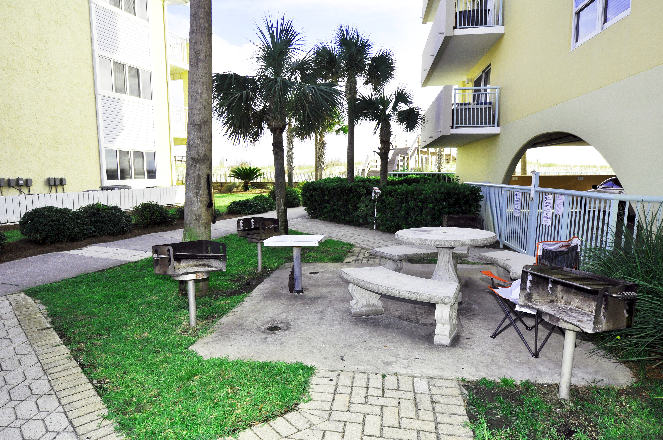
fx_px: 414
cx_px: 332
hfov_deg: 77.4
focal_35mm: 22
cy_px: 220
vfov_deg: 56.0
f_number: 8
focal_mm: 15
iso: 200
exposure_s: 1/200
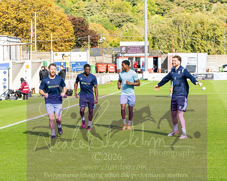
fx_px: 961
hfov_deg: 13.5
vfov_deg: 10.8
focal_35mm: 143
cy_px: 90
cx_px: 114
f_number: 5
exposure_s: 1/1250
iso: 160
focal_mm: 85
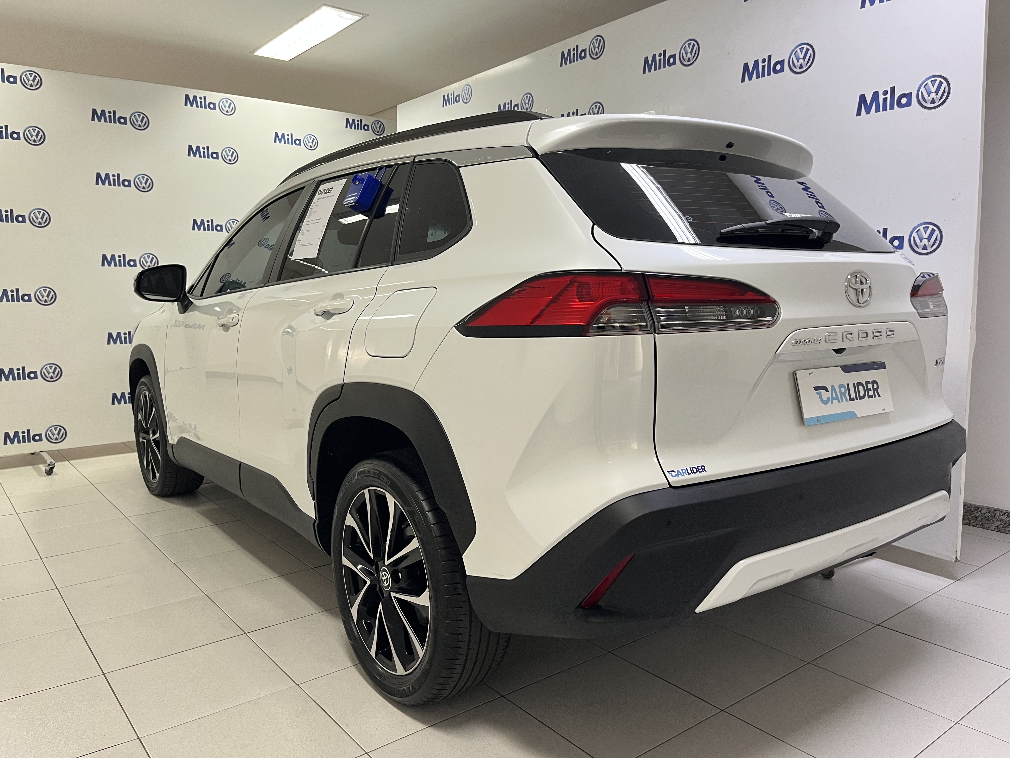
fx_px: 759
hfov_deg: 67.3
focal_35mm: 26
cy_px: 379
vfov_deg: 53.1
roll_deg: +0.0
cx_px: 505
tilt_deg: -6.8
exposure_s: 1/60
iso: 125
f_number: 1.6
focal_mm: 5.1
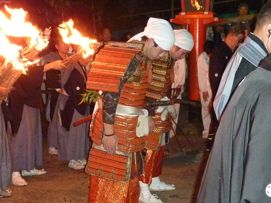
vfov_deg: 25.6
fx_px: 446
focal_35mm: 57
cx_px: 143
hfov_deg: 33.8
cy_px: 112
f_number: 3.3
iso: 800
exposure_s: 1/30
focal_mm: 4.1
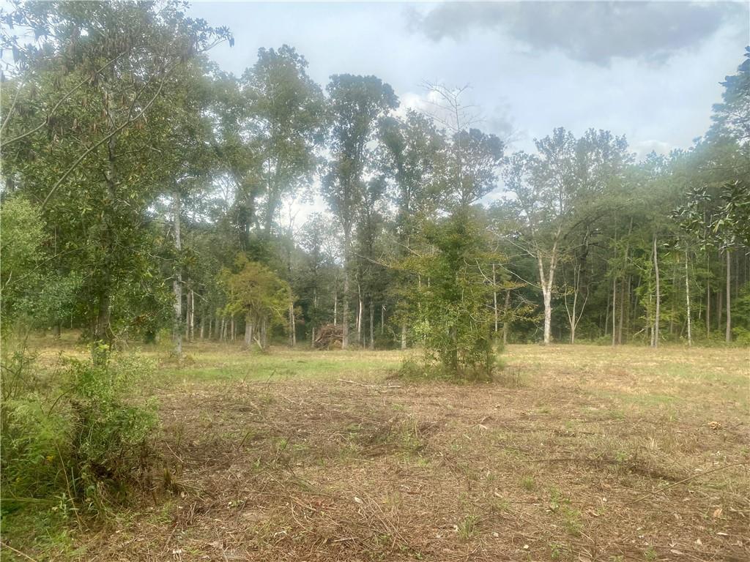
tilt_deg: +3.9
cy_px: 281
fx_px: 563
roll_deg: -0.7
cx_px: 375
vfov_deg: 53.1
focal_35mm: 26
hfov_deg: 67.3
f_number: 1.8
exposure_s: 1/949
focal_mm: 4.25
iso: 32
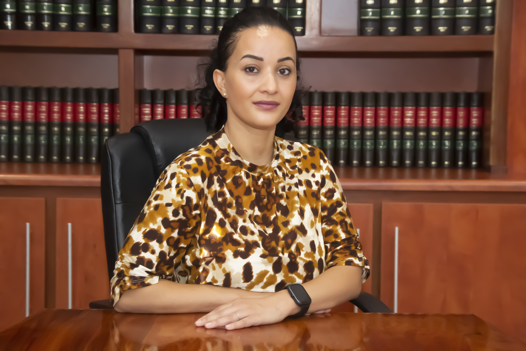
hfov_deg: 26.0
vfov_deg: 17.5
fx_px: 1140
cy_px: 176
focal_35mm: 78
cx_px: 263
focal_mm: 52
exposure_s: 1/60
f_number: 4.8
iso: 3200
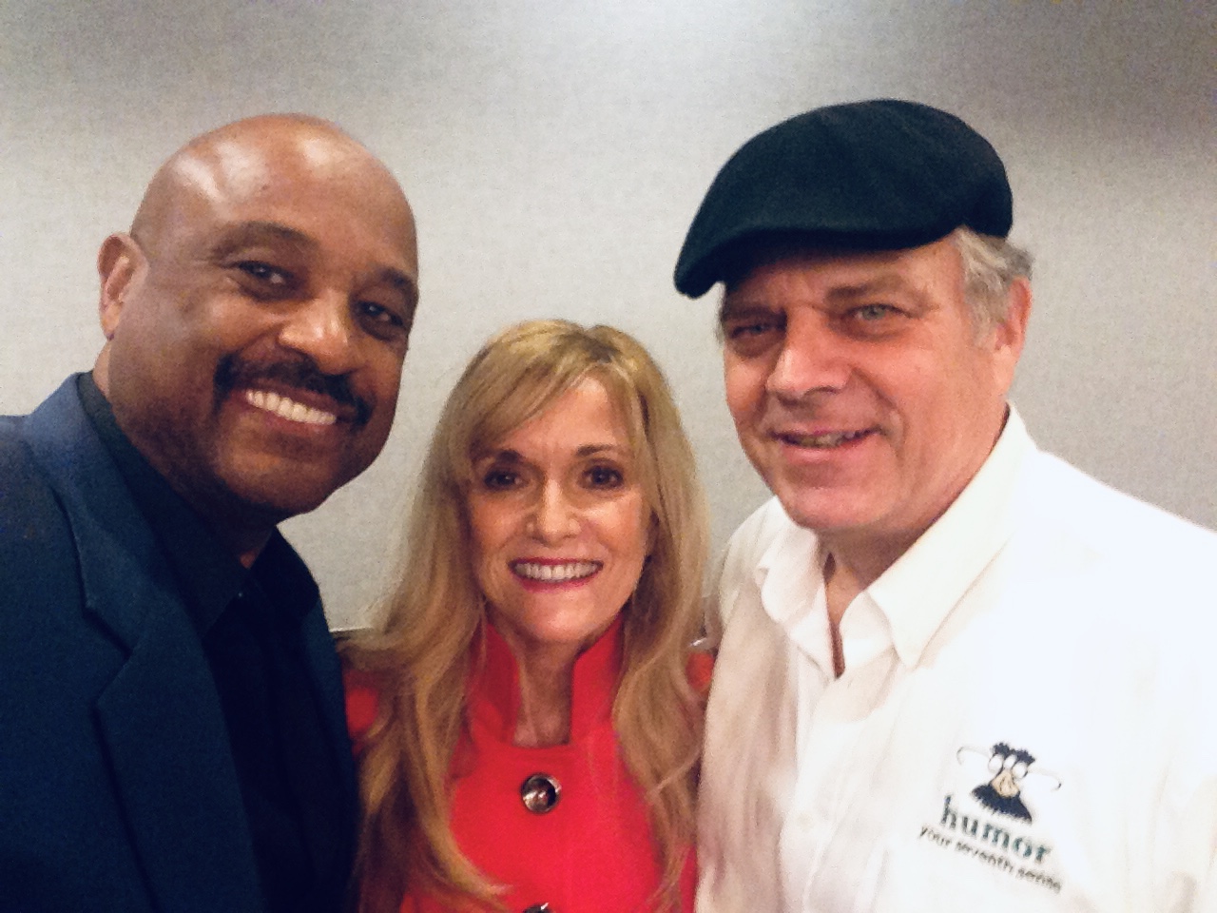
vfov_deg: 40.7
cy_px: 456
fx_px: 1231
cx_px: 608
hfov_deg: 52.6
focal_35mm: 35
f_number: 2.4
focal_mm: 2.18
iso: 250
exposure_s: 1/20
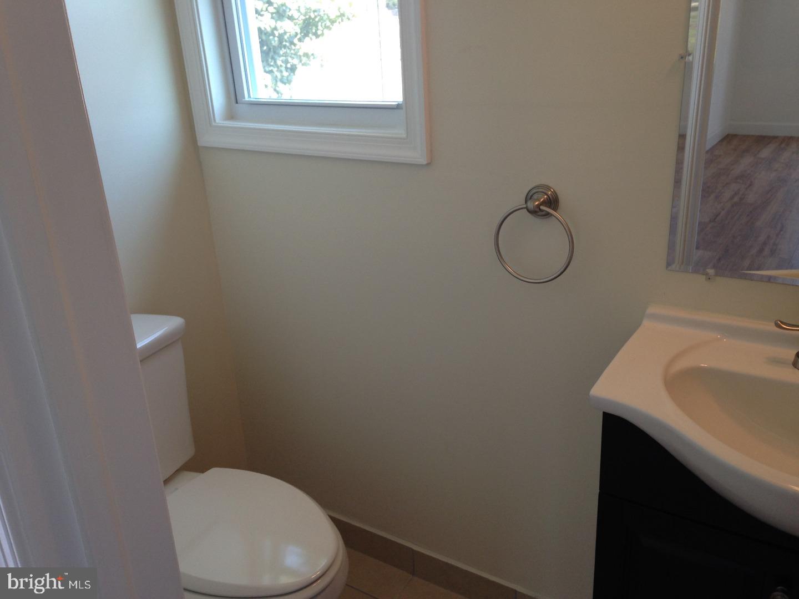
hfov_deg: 55.4
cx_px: 400
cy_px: 300
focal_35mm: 33
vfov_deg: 42.9
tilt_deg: -21.9
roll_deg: +3.2
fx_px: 762
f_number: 2.4
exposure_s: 1/40
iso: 50
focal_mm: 4.12
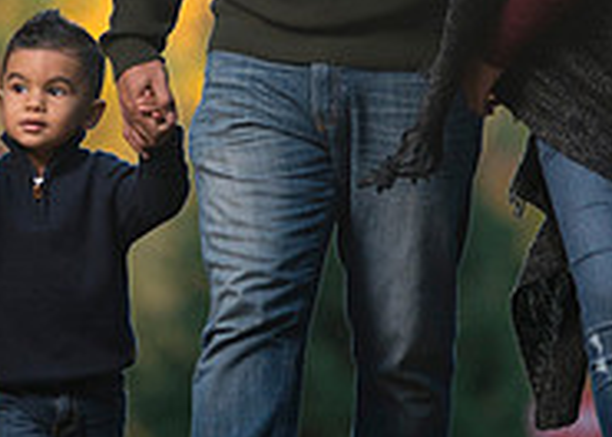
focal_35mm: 590
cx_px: 149
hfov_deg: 3.4
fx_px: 10251
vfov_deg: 2.4
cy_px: 94
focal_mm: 175
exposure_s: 1/640
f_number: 3.2
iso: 640
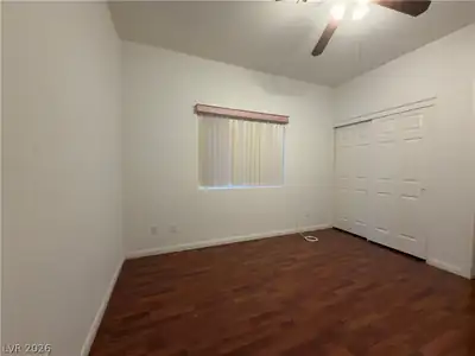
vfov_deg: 85.7
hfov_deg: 102.1
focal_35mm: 14
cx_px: 238
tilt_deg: -3.2
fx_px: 192
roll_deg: -1.0
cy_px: 178
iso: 125
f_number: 2.2
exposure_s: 1/30
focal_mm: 2.22
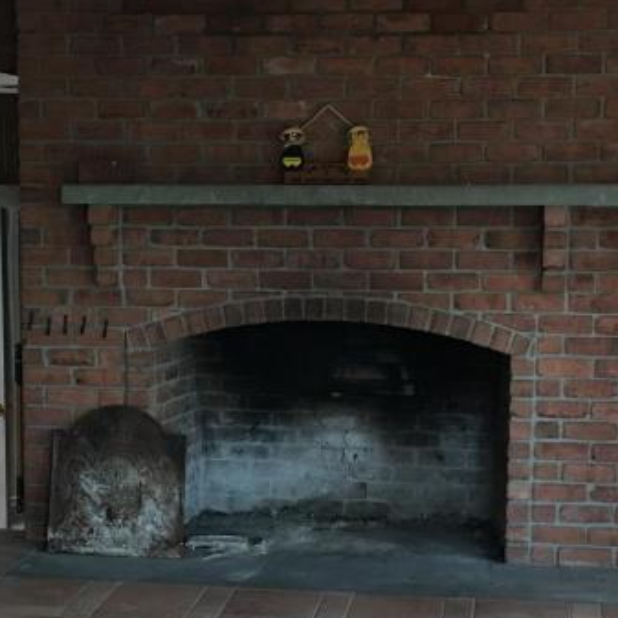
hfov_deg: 22.2
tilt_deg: -8.5
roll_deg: -1.2
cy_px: 440
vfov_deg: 22.0
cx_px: 284
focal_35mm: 78
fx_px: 1575
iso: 64
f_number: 2.2
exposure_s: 1/15
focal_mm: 4.15
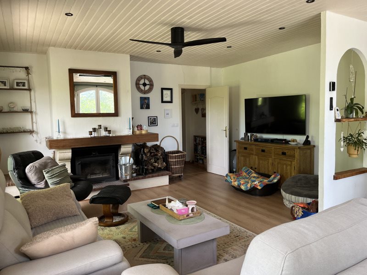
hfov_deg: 67.3
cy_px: 138
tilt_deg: -5.1
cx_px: 184
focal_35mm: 26
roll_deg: +0.8
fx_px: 276
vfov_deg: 53.1
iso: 125
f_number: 1.6
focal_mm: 5.1
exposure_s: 1/121
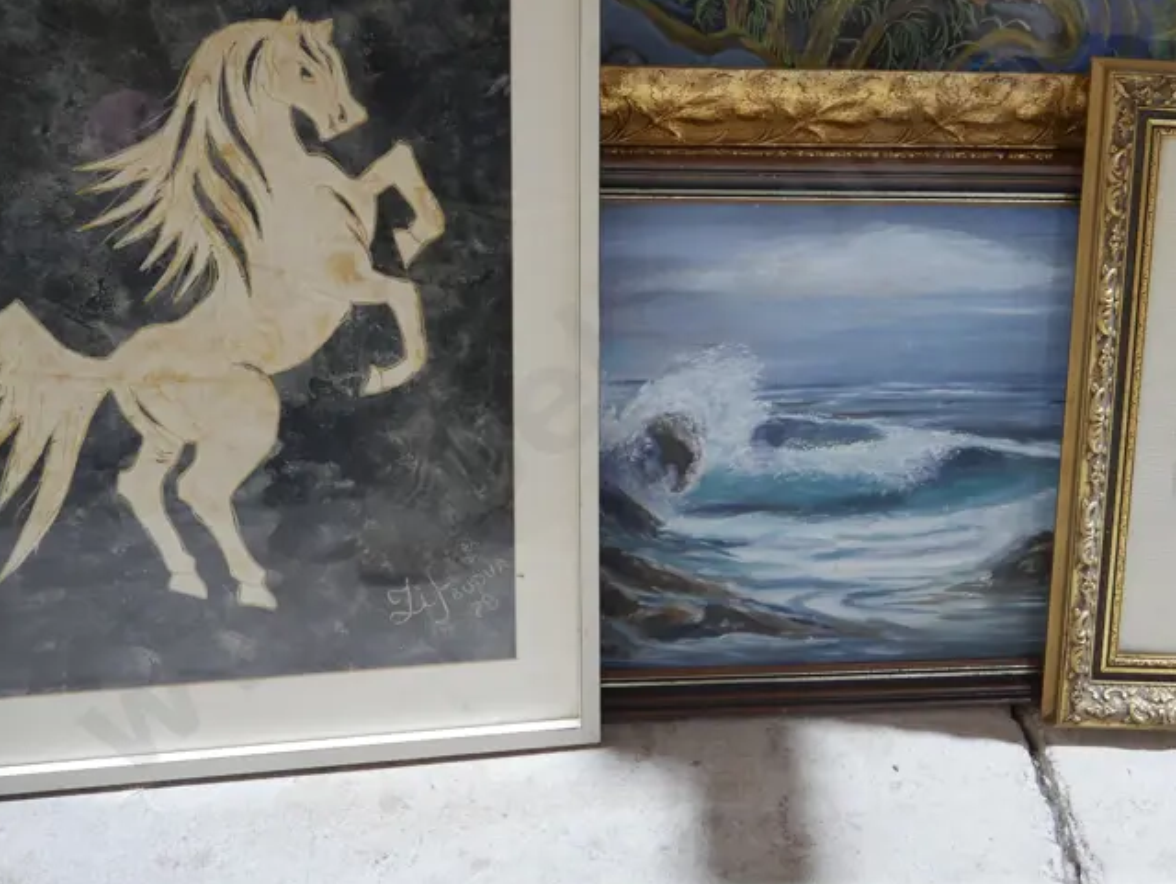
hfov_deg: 38.8
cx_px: 847
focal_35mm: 48
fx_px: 1632
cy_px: 188
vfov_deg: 29.7
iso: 640
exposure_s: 1/60
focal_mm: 15
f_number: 3.6
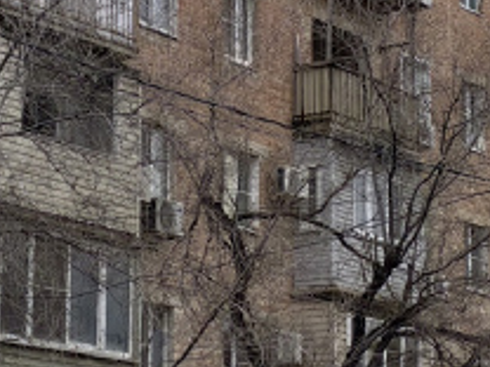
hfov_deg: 13.7
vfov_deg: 10.3
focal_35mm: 144
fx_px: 2038
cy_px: 140
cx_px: 179
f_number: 1.57
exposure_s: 1/3846
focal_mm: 6.54
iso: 145
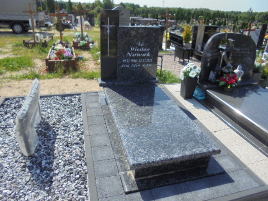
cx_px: 134
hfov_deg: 67.3
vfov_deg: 53.1
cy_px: 100
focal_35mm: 26
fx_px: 201
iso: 100
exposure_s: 1/800
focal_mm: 4.6
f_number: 3.5
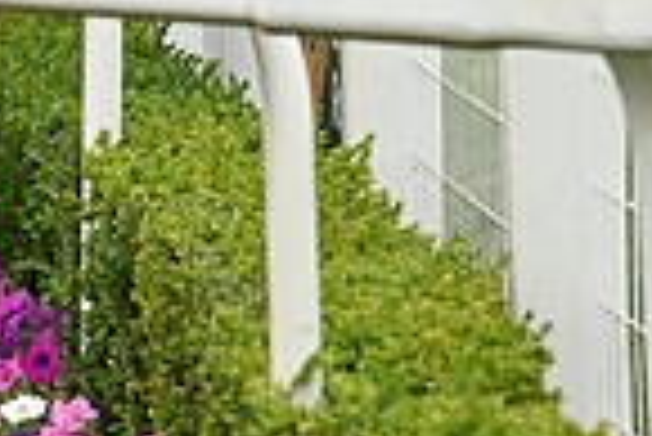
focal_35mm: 407
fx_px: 7378
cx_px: -544
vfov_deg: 3.4
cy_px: -402
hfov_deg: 5.0
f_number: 5
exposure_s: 1/2500
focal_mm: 102
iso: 1000
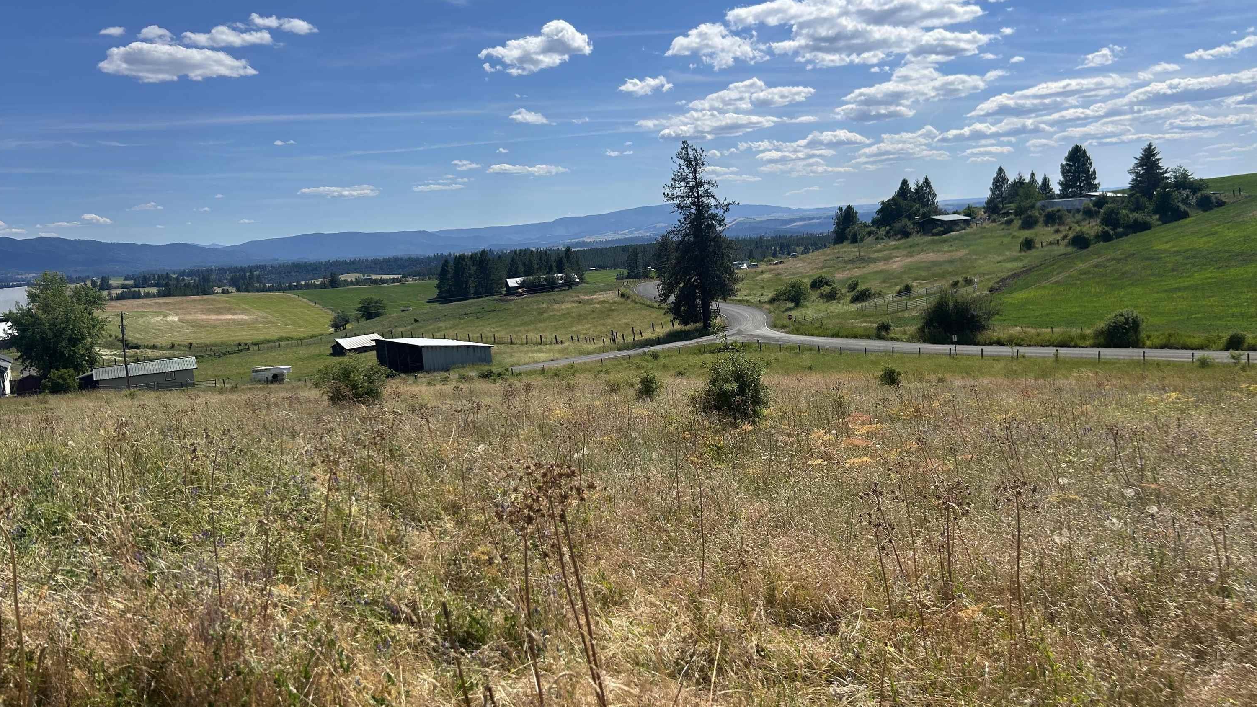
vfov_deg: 40.1
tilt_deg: -7.5
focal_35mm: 29
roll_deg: +4.9
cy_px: 314
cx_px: 615
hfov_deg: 66.1
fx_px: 967
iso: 50
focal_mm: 5.7
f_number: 1.5
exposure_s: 1/7463
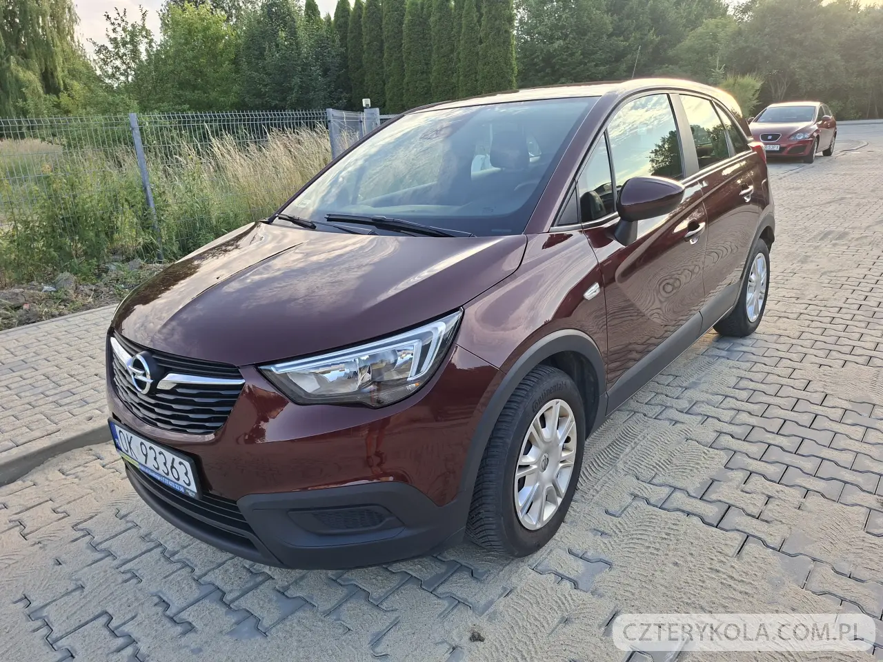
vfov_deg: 58.9
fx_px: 587
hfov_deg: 73.9
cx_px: 442
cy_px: 331
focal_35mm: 23
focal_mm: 5.54
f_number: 1.8
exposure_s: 1/334
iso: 50
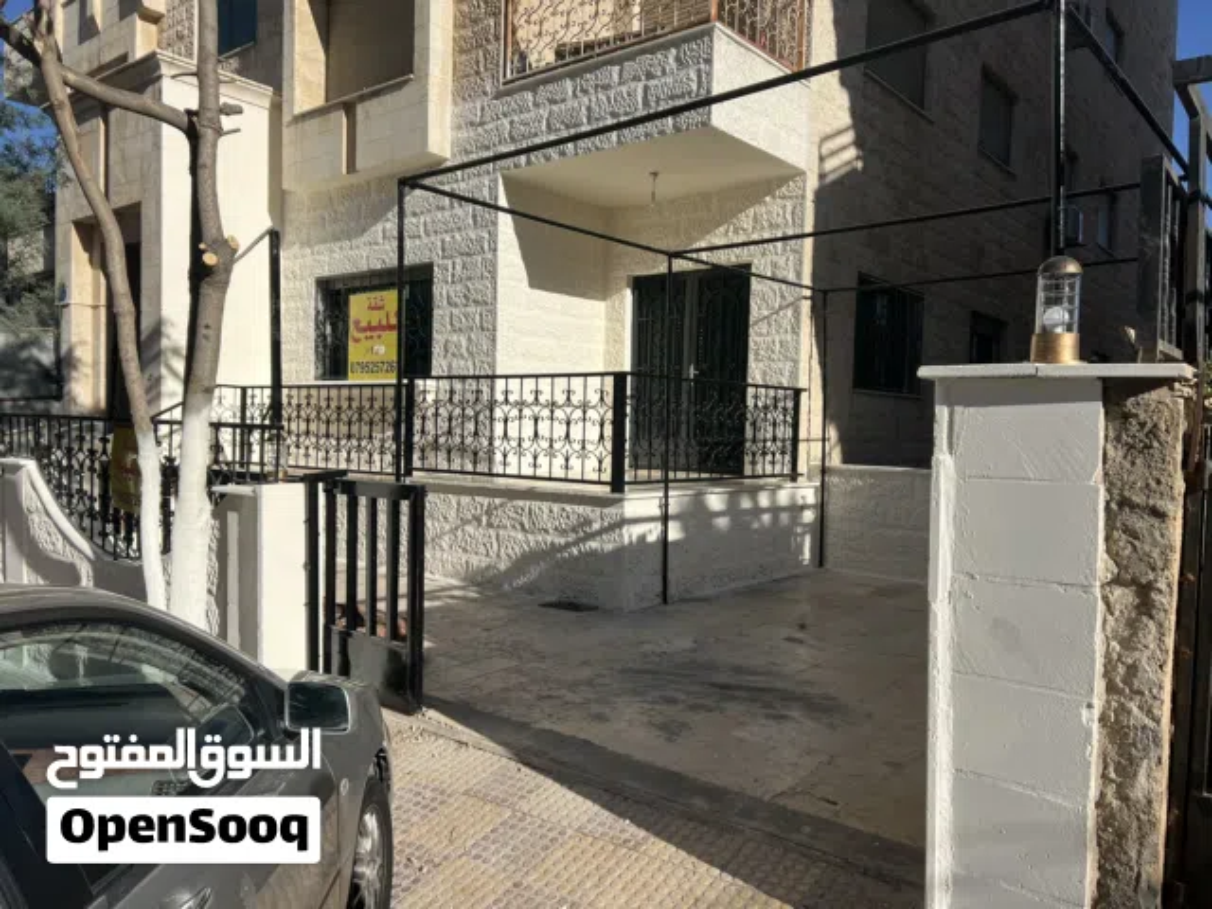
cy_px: 454
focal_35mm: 26
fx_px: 910
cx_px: 606
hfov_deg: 67.3
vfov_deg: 53.1
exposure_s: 1/6579
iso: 50
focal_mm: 5.7
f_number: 1.5
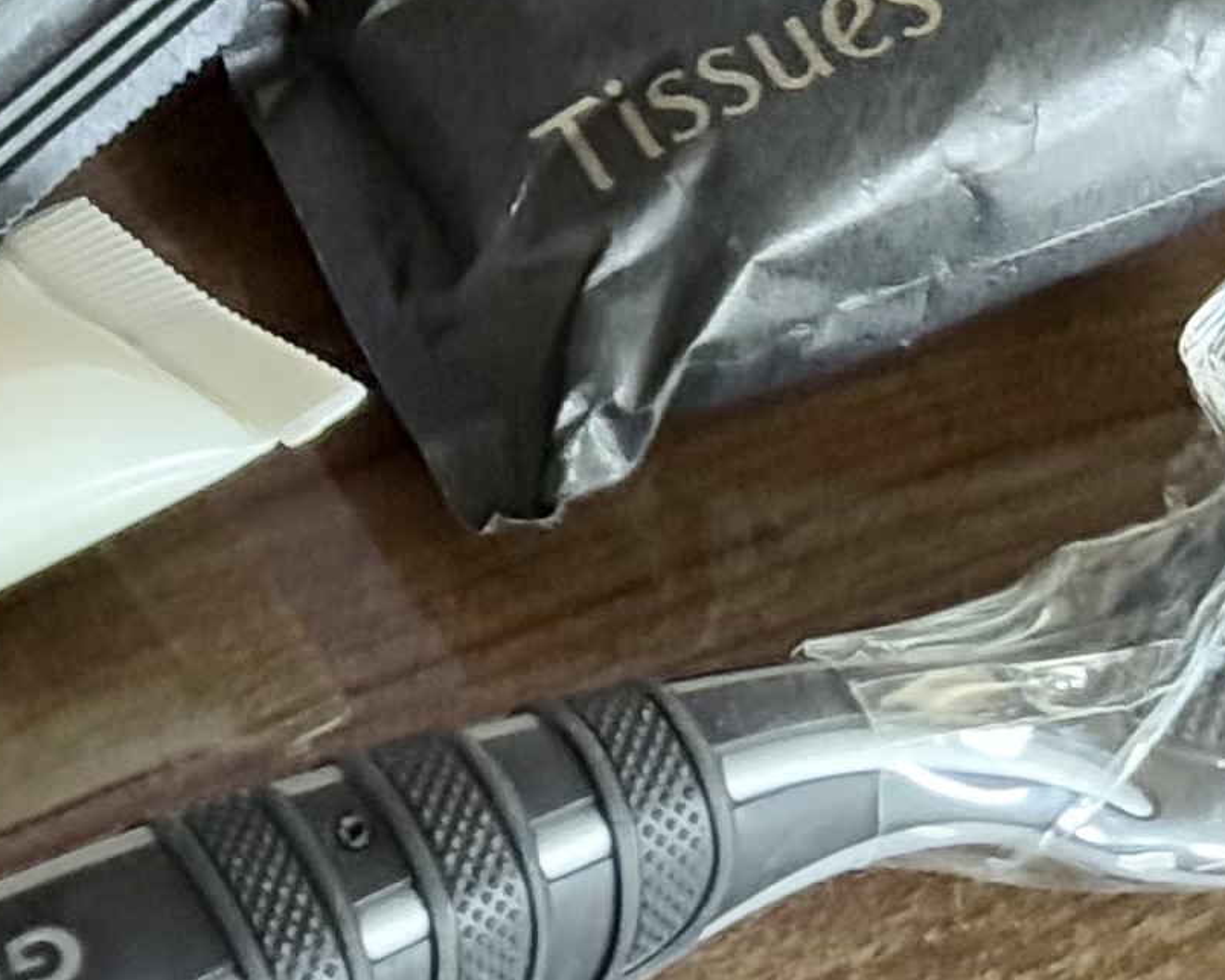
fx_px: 8519
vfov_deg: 6.4
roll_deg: +1.3
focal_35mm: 235
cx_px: -363
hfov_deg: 8.1
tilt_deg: -39.8
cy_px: -983
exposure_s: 1/36
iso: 500
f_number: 1.78
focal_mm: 6.76
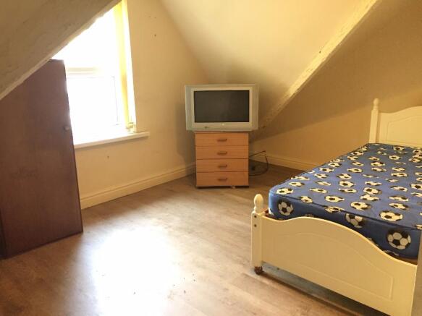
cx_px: 211
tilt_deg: -14.0
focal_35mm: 29
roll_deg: +1.9
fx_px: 353
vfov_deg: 48.2
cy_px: 158
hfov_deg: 61.7
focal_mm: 4.15
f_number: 2.2
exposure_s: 1/20
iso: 250
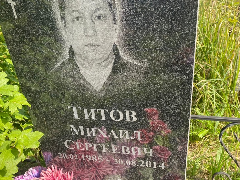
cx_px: 115
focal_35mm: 28
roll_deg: +3.5
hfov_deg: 63.4
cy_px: 91
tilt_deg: -29.3
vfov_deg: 49.7
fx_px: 194
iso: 32
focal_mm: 4.25
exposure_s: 1/877
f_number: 1.8
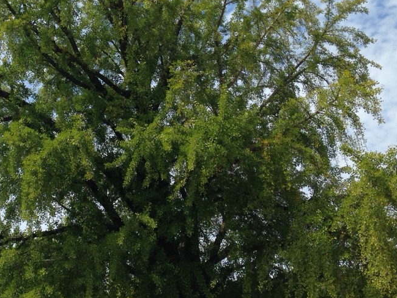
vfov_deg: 24.0
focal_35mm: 61
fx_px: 700
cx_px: 121
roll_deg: -1.6
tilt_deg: +18.0
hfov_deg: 31.3
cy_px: 144
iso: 50
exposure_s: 1/1642
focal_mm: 4.12
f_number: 2.4
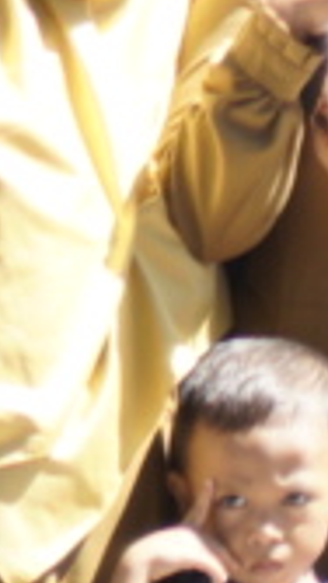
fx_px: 8254
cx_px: 1424
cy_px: -723
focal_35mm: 534
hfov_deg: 2.2
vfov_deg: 4.0
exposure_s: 1/800
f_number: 1.8
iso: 100
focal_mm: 35
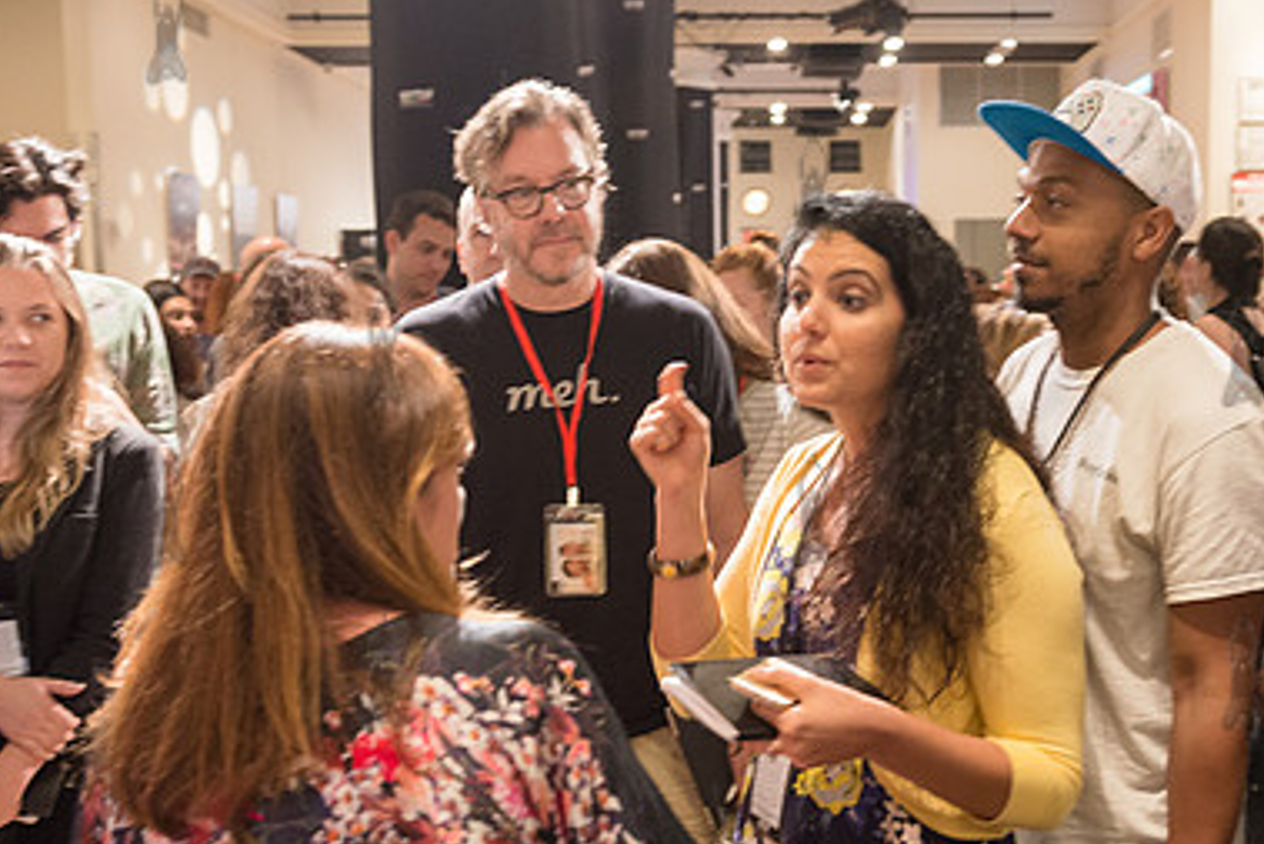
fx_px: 1721
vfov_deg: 27.5
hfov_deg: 40.0
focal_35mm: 49
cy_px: 509
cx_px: 810
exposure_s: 1/80
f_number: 4
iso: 2500
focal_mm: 32
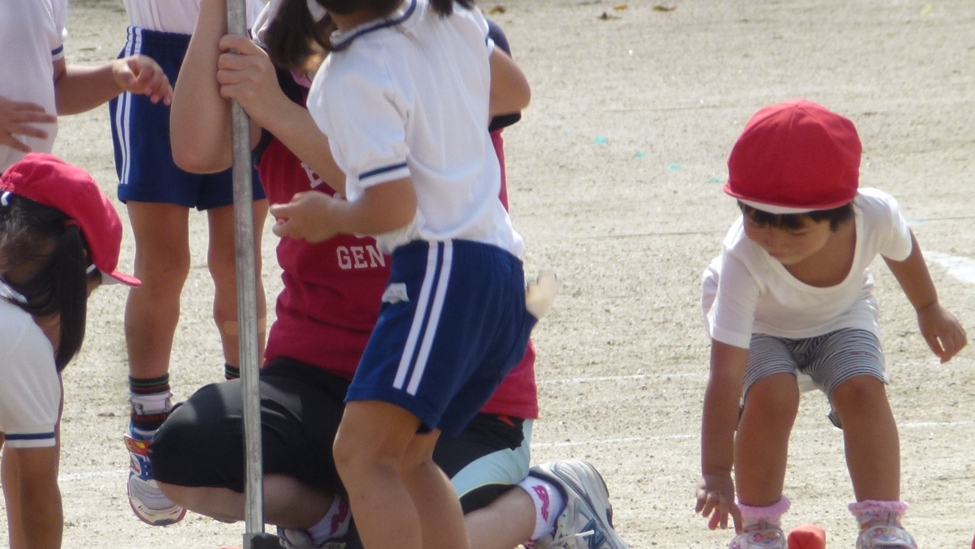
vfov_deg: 1.8
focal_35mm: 678
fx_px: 17530
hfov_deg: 3.2
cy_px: 277
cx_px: 265
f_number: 5.9
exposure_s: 1/500
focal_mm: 68.8
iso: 100
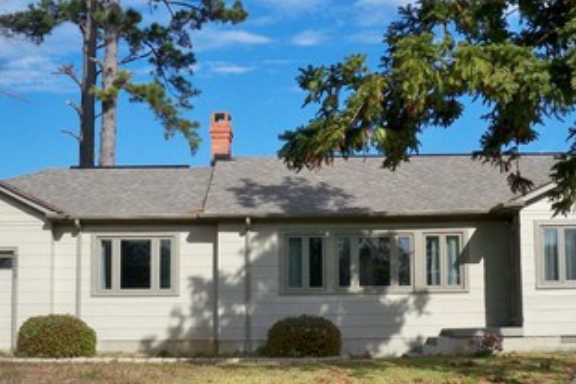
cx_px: 341
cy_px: 200
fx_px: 959
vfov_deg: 22.6
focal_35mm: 60
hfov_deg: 33.3
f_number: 4.7
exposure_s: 1/1000
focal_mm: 6.3
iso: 80
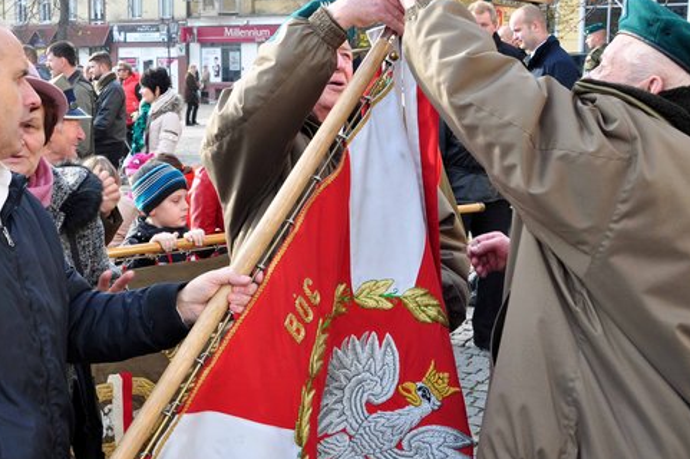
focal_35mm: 51
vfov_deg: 26.6
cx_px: 254
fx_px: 971
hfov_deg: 38.9
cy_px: 185
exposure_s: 1/100
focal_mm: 25
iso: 200
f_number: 9
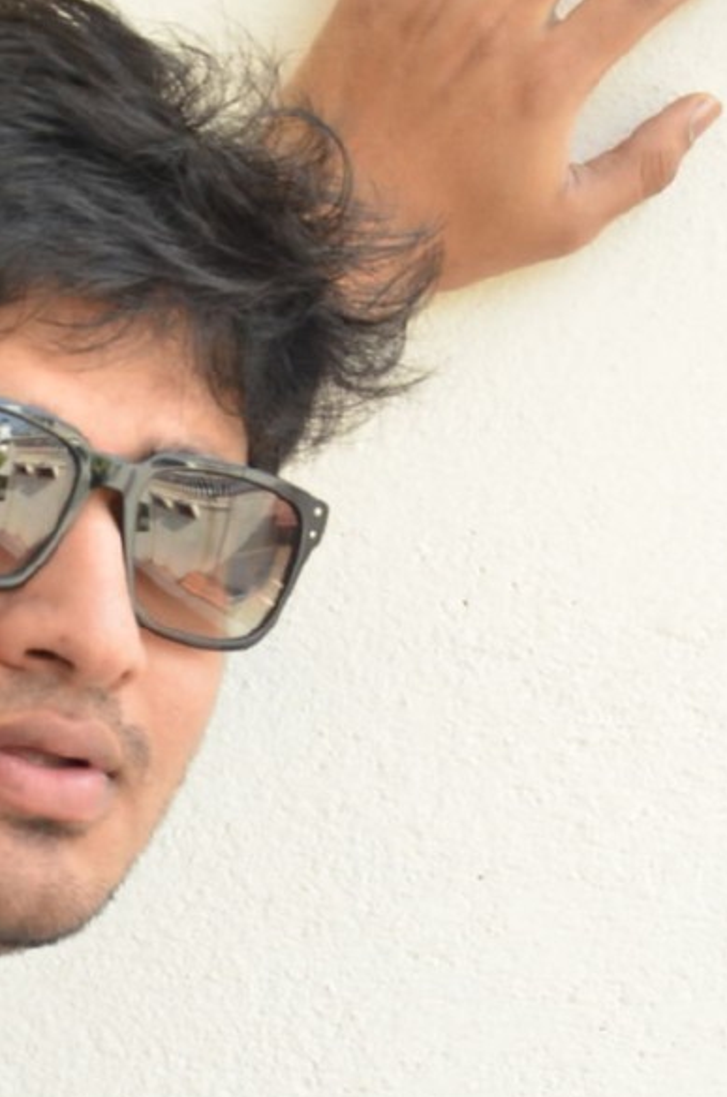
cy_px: 995
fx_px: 6844
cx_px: -54
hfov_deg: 6.1
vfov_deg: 9.1
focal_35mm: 225
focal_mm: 58
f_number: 5.6
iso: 500
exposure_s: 1/125
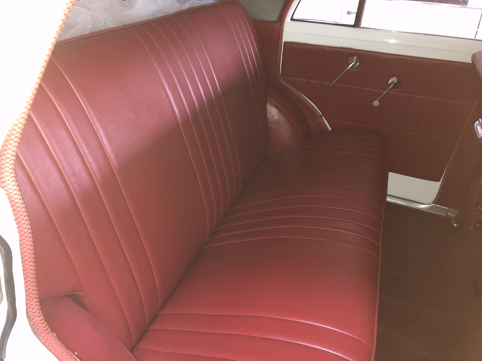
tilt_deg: -30.2
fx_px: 390
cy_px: 180
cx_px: 241
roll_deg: -5.2
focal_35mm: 28
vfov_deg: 49.7
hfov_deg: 63.4
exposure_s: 1/12
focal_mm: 3.99
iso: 64
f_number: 1.8
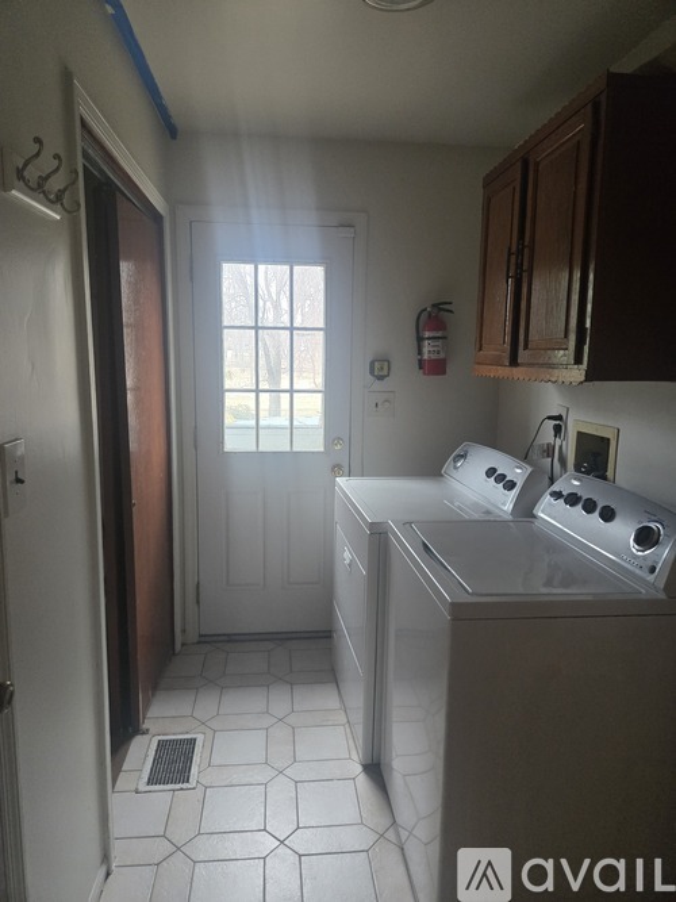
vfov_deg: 73.9
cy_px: 451
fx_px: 599
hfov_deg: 58.9
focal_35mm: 23
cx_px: 338
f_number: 1.8
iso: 640
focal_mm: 5.4
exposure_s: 1/120
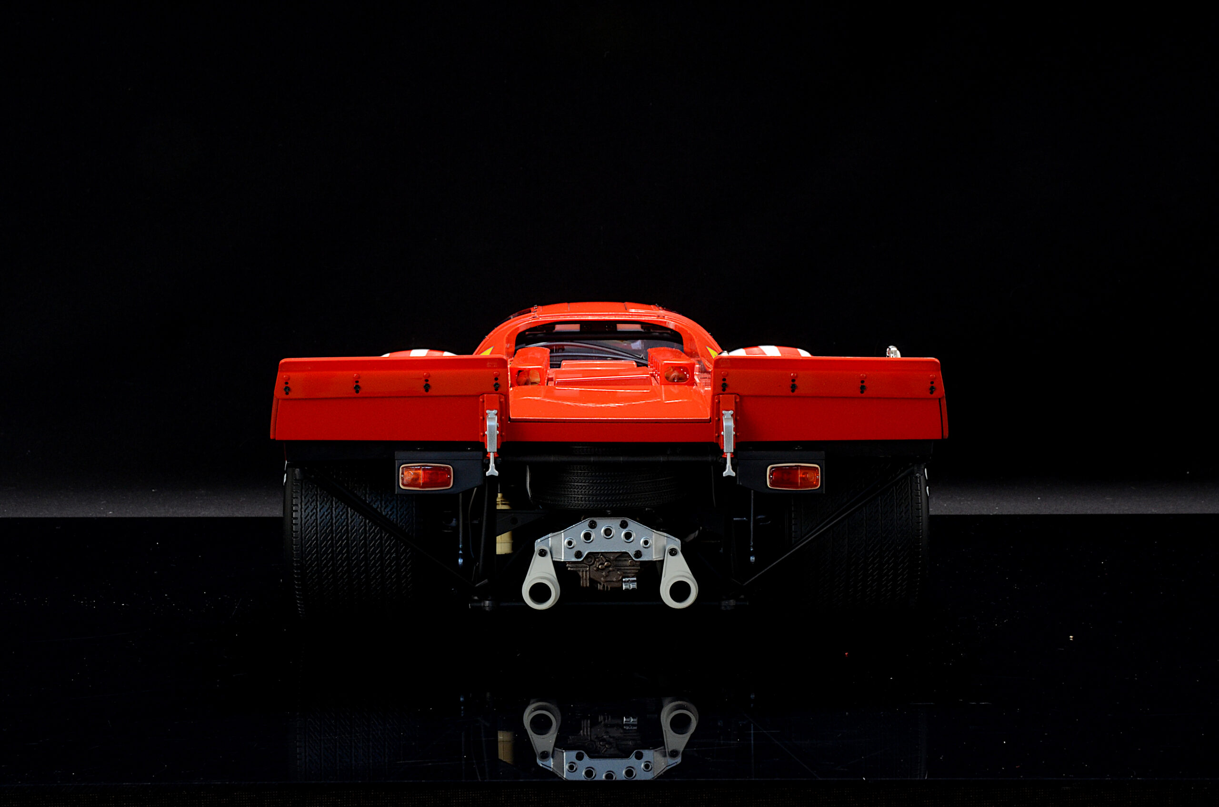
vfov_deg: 18.1
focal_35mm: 75
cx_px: 610
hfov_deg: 27.0
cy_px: 404
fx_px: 2535
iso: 800
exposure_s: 1/4
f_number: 18
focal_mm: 50
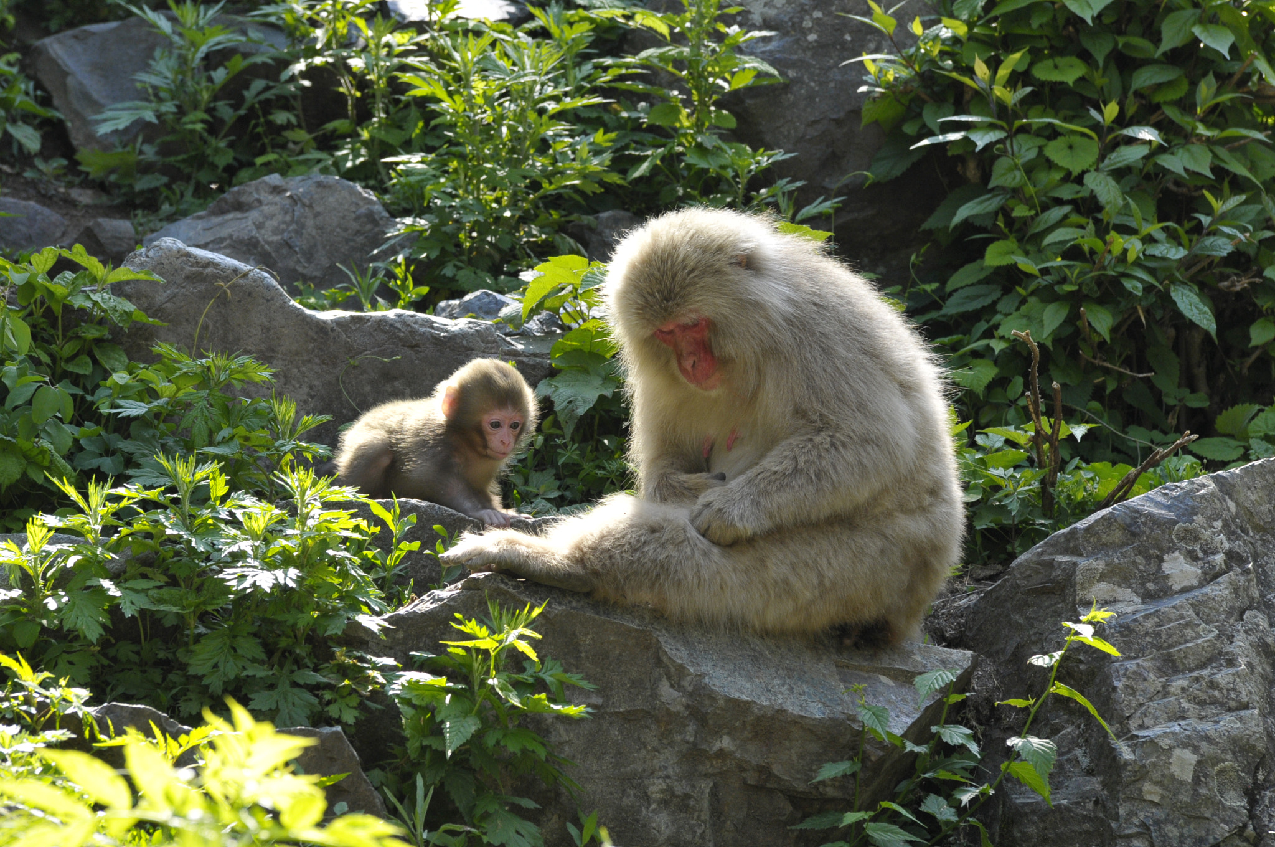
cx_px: 638
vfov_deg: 4.6
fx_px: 10611
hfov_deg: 6.9
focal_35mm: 300
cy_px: 424
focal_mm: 200
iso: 640
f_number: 8
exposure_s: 1/400
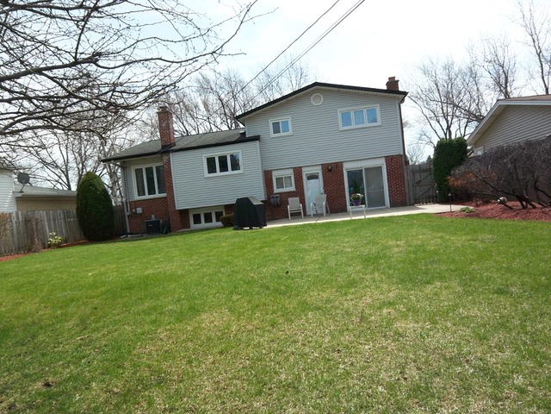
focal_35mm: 23
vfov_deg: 58.9
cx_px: 276
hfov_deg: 73.9
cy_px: 207
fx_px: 366
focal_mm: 3.8
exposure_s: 1/200
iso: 50
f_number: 5.6
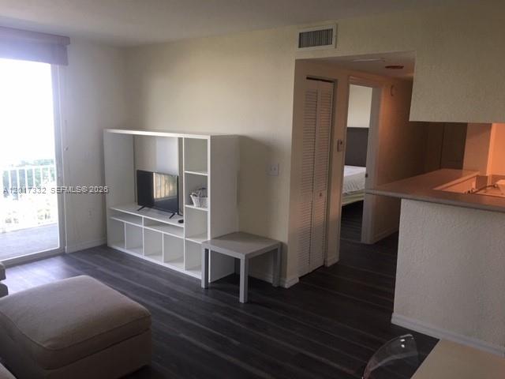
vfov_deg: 48.2
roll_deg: -1.3
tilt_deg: -9.0
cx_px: 252
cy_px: 190
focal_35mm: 29
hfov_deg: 61.7
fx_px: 423
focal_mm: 4.15
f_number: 2.2
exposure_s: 1/30
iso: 40
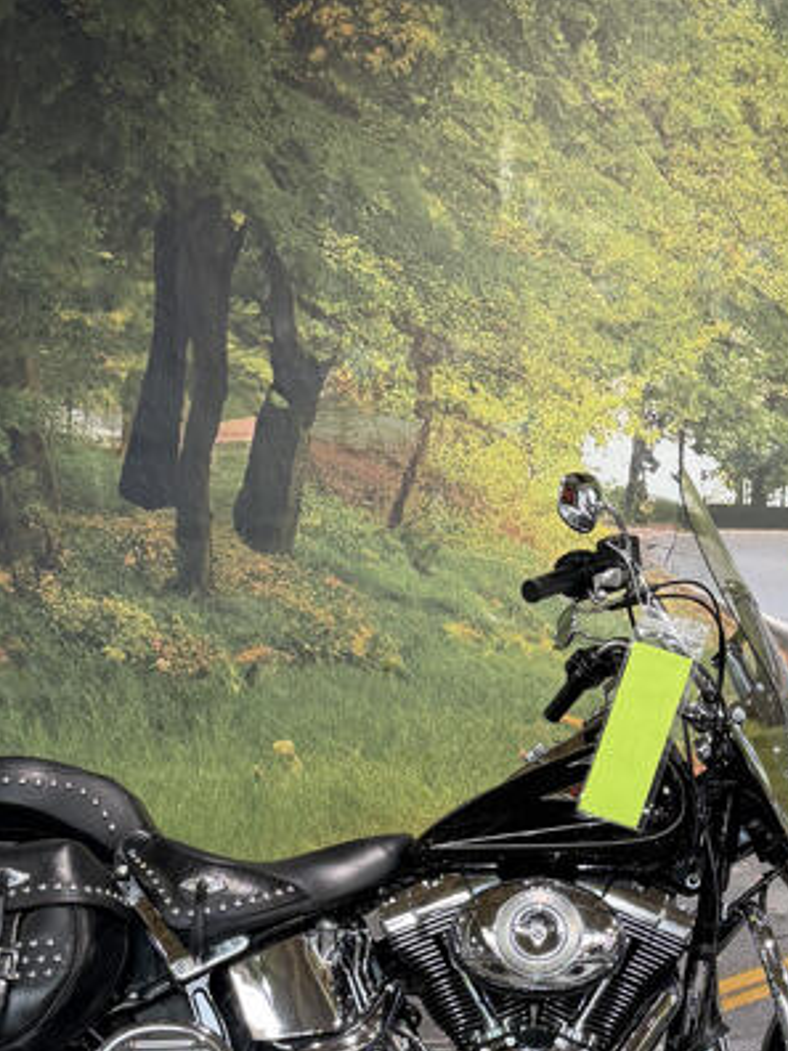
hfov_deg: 23.6
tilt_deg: -2.8
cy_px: 847
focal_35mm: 62
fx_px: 1882
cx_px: 443
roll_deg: -1.0
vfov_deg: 30.4
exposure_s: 1/60
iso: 125
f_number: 1.78
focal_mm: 6.76
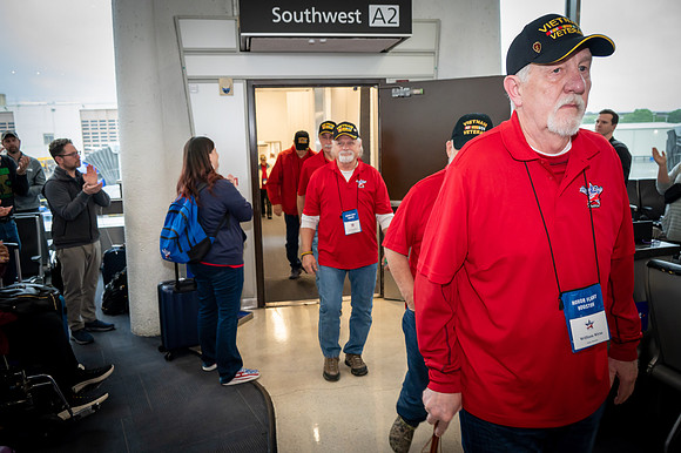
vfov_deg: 45.6
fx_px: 539
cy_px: 226
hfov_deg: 64.6
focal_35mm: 28
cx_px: 340
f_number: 5
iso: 2800
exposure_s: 1/100
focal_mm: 28.5
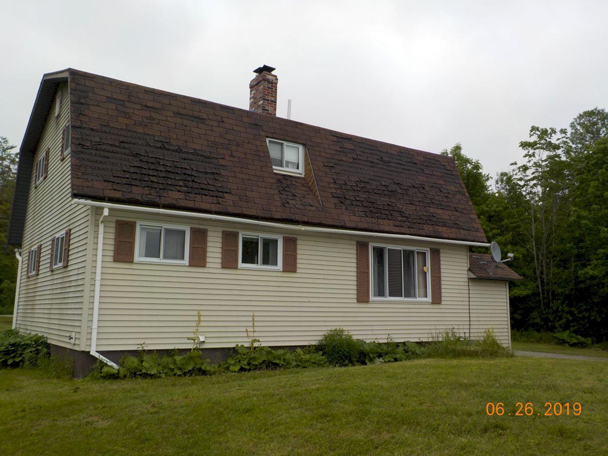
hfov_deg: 60.0
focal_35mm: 30
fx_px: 527
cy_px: 228
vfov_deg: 46.8
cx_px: 304
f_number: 3.3
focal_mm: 4.1
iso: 125
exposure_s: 1/800
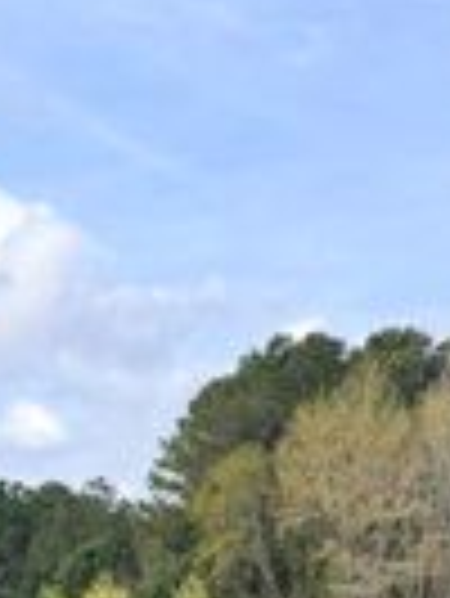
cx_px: 126
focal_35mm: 120
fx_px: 2077
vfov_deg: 14.9
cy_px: 969
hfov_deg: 12.3
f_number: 1.78
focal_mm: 6.76
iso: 80
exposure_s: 1/3759
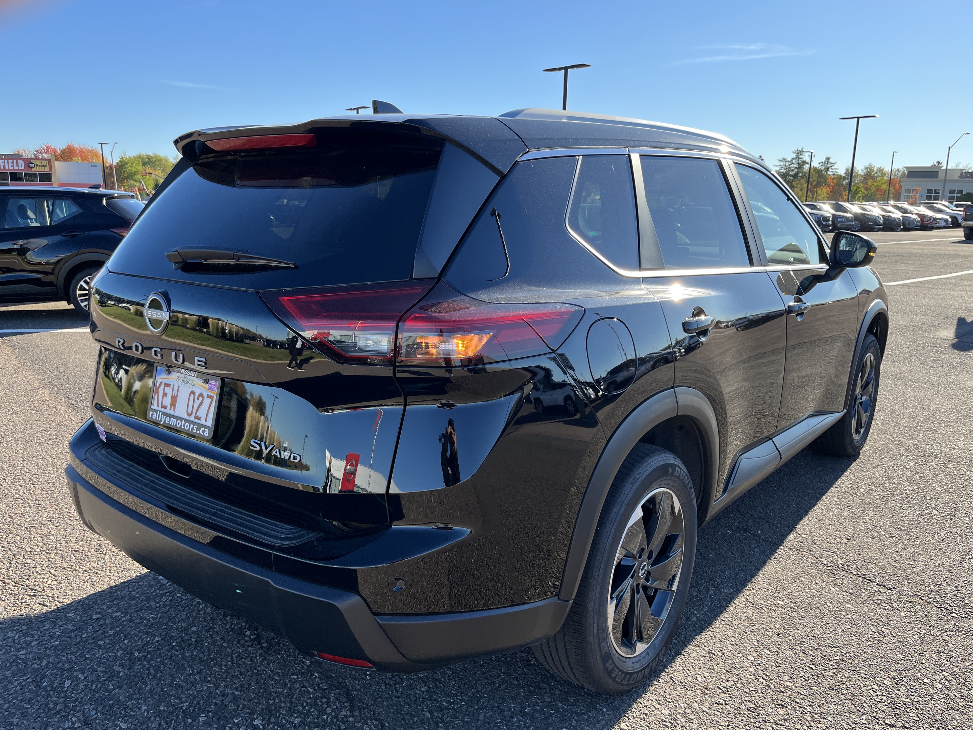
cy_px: 365
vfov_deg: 53.1
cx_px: 486
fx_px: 731
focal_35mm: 26
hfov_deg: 67.3
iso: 50
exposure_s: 1/992
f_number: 1.6
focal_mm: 5.1
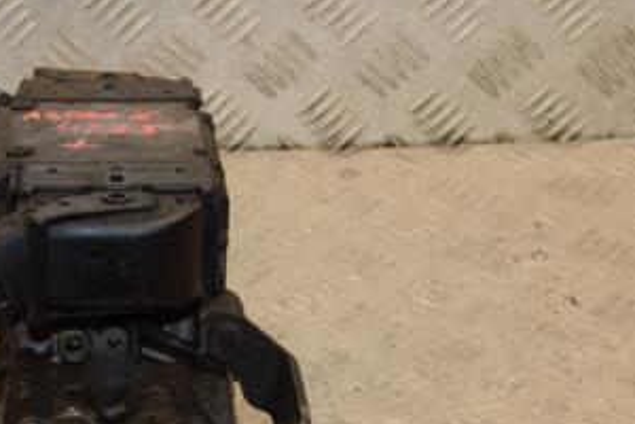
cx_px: 49
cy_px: 314
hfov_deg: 16.8
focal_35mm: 120
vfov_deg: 11.4
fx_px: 2117
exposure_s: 1/200
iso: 800
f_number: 9
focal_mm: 40
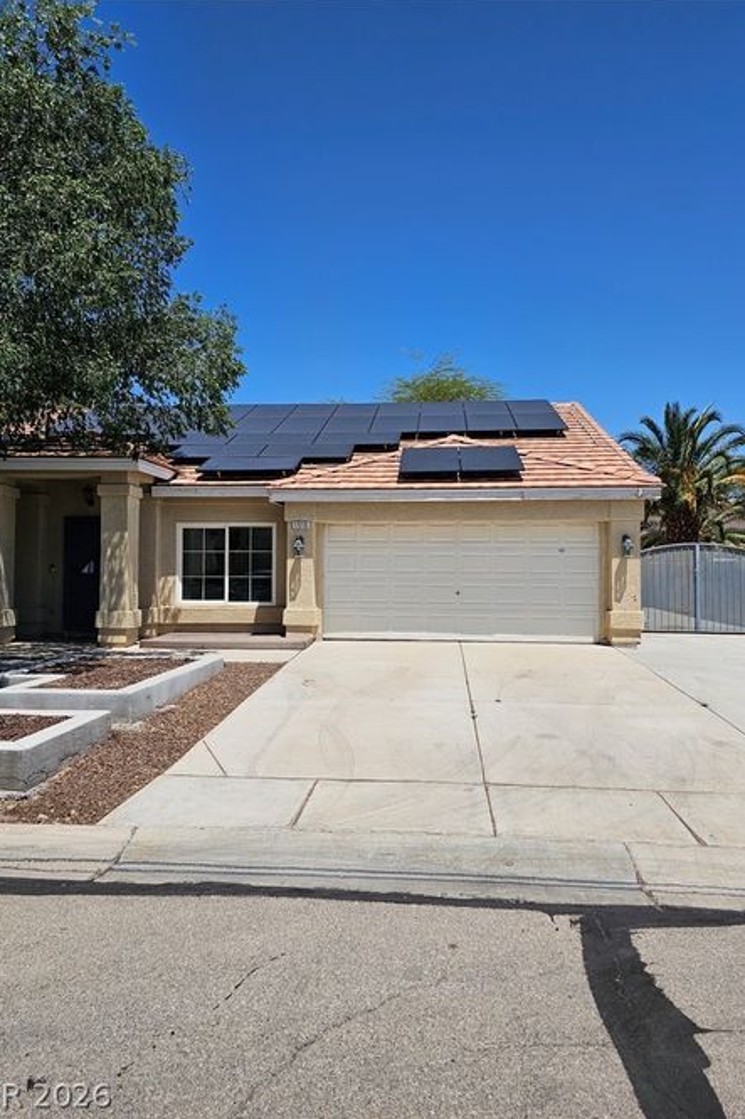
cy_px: 560
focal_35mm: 24
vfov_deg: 73.8
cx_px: 373
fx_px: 745
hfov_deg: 53.1
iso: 12
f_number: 1.7
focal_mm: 6.3
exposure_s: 1/2000
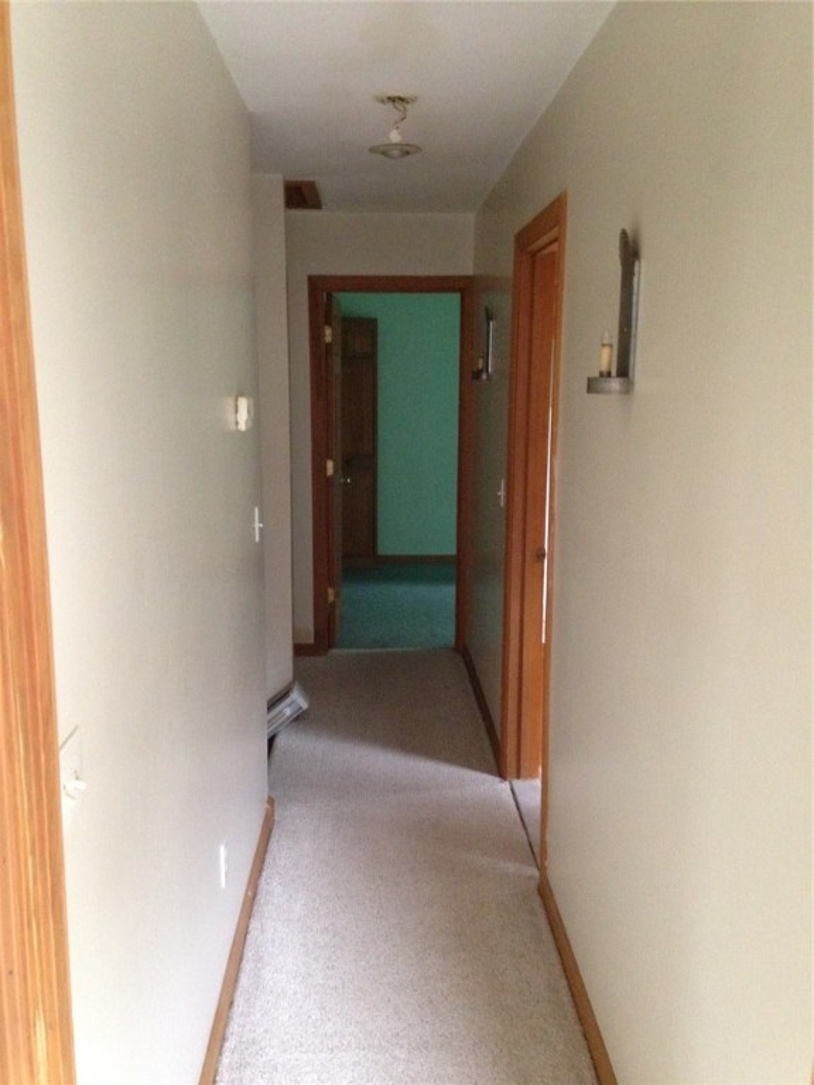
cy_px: 542
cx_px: 407
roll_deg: -0.8
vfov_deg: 55.4
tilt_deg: -7.1
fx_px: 1035
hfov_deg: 42.9
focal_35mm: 33
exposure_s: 1/20
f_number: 2.4
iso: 400
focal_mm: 4.12
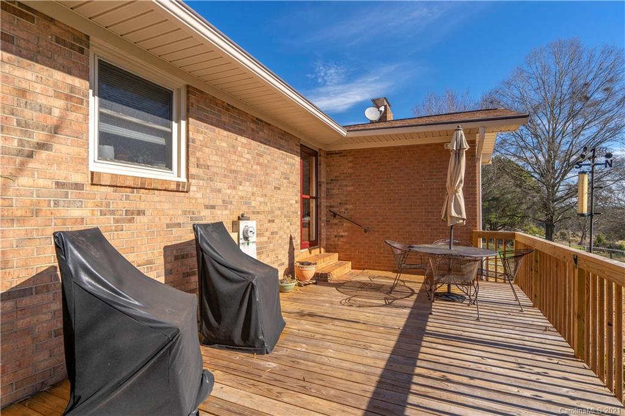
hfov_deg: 93.3
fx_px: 295
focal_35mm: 17
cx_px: 312
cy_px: 208
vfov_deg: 70.4
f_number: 6.3
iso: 320
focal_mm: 17
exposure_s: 1/1000
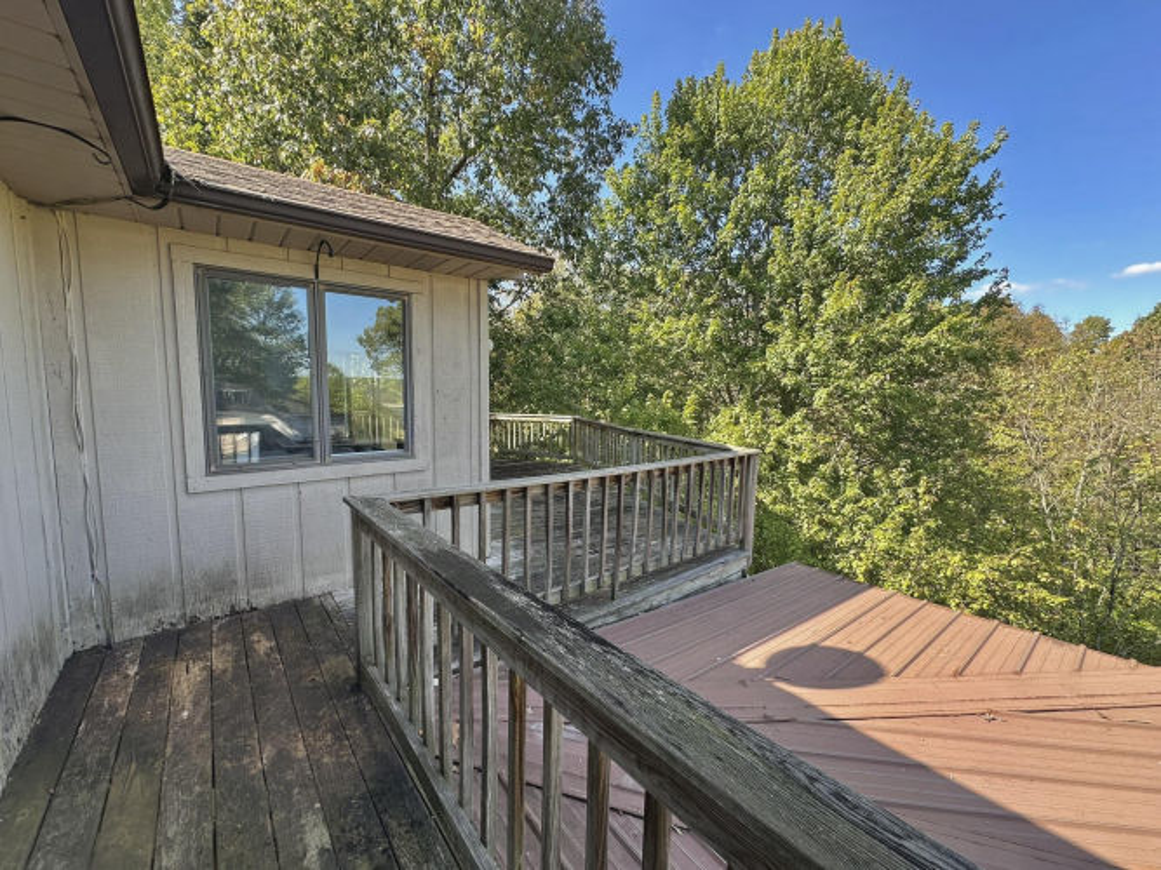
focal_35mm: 14
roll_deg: -0.6
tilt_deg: -6.3
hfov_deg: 102.1
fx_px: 469
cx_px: 580
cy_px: 435
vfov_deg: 85.7
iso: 40
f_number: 2.2
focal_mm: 2.22
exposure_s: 1/213
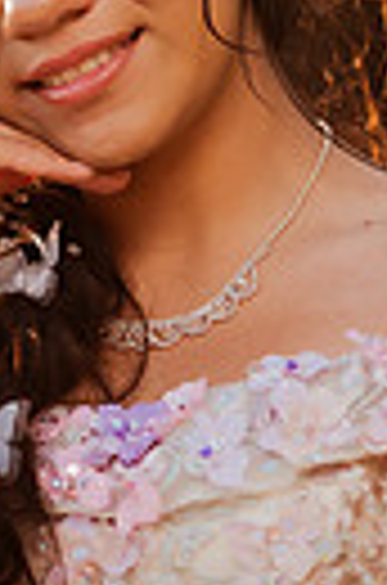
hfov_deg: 2.9
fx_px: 7603
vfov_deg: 4.4
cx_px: 101
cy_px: 176
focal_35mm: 469
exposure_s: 1/1000
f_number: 1.8
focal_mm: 135
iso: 320
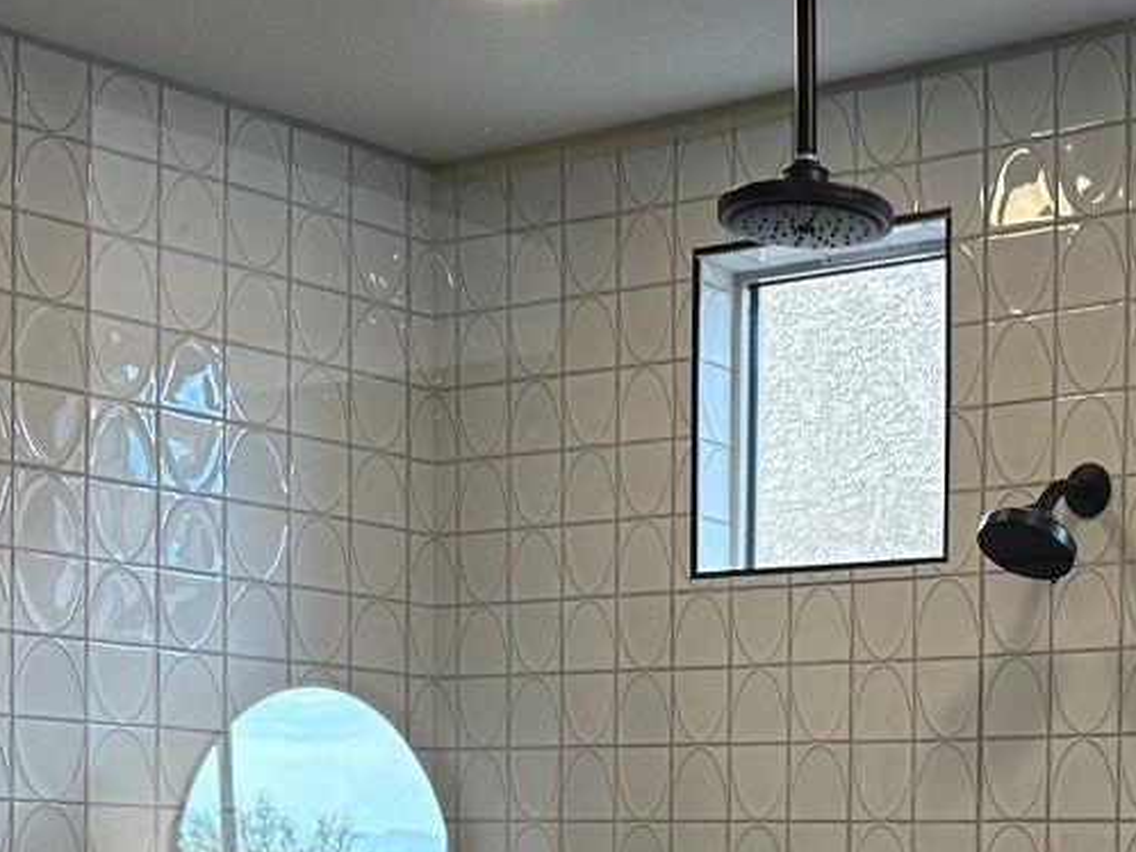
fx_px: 2526
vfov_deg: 18.3
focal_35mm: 77
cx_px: 1031
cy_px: 966
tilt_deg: -1.5
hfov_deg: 24.6
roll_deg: -0.5
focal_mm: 6.86
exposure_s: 1/60
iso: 125
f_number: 1.78
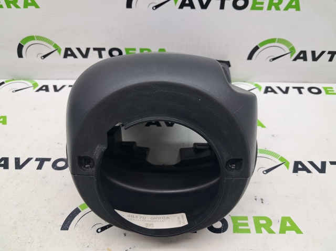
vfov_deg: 51.3
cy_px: 126
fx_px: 262
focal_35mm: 27
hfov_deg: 65.4
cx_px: 168
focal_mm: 4
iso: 50
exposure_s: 1/50
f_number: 1.8
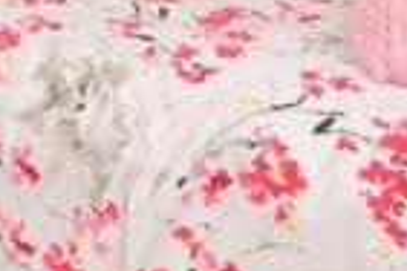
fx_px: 791
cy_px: -258
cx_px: -26
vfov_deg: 15.7
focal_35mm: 70
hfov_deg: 26.8
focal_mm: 10
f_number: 5
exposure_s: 1/20
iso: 200
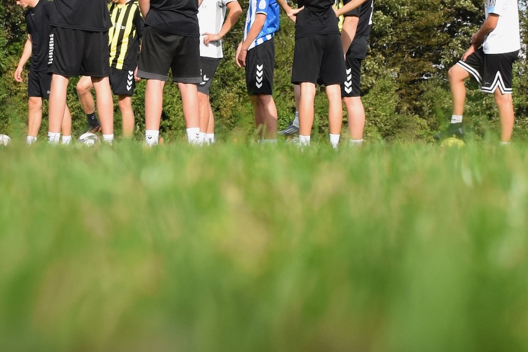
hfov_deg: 18.0
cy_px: 222
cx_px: 16
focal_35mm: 111
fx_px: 1628
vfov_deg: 12.3
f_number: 6.3
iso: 400
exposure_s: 1/1600
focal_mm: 24
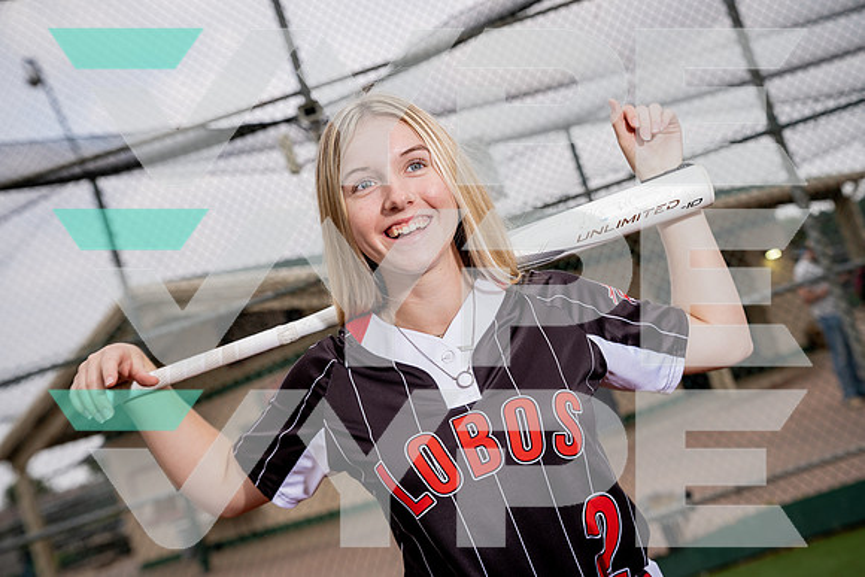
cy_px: 288
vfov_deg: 26.5
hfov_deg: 38.9
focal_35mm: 51
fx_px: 1226
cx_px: 432
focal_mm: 51
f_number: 4.5
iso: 100
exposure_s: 1/250
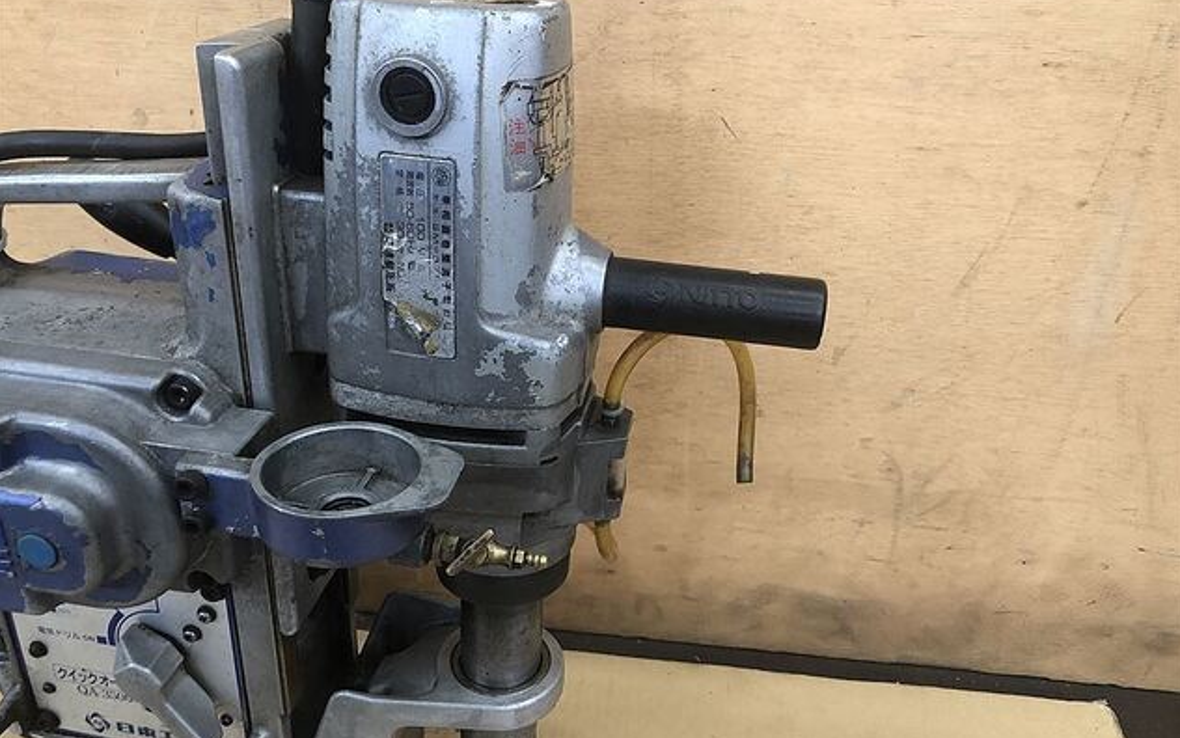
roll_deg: -1.8
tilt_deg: -29.4
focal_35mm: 30
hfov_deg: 62.9
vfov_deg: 41.8
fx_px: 965
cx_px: 593
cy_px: 391
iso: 40
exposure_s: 1/15
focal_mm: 3.99
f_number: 1.8
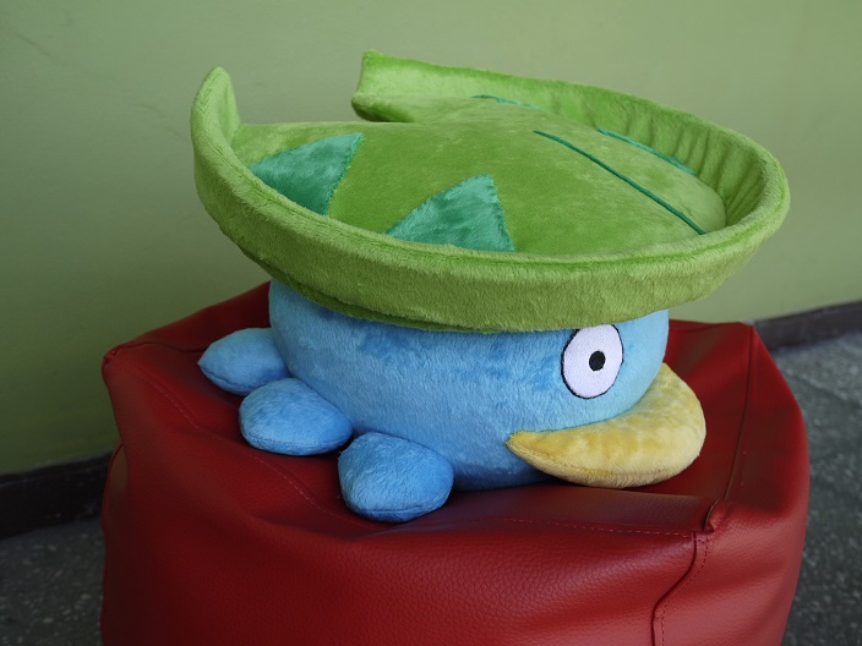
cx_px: 431
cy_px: 323
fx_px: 847
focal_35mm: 34
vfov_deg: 41.8
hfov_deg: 54.0
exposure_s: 1/60
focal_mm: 17
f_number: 4
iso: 250
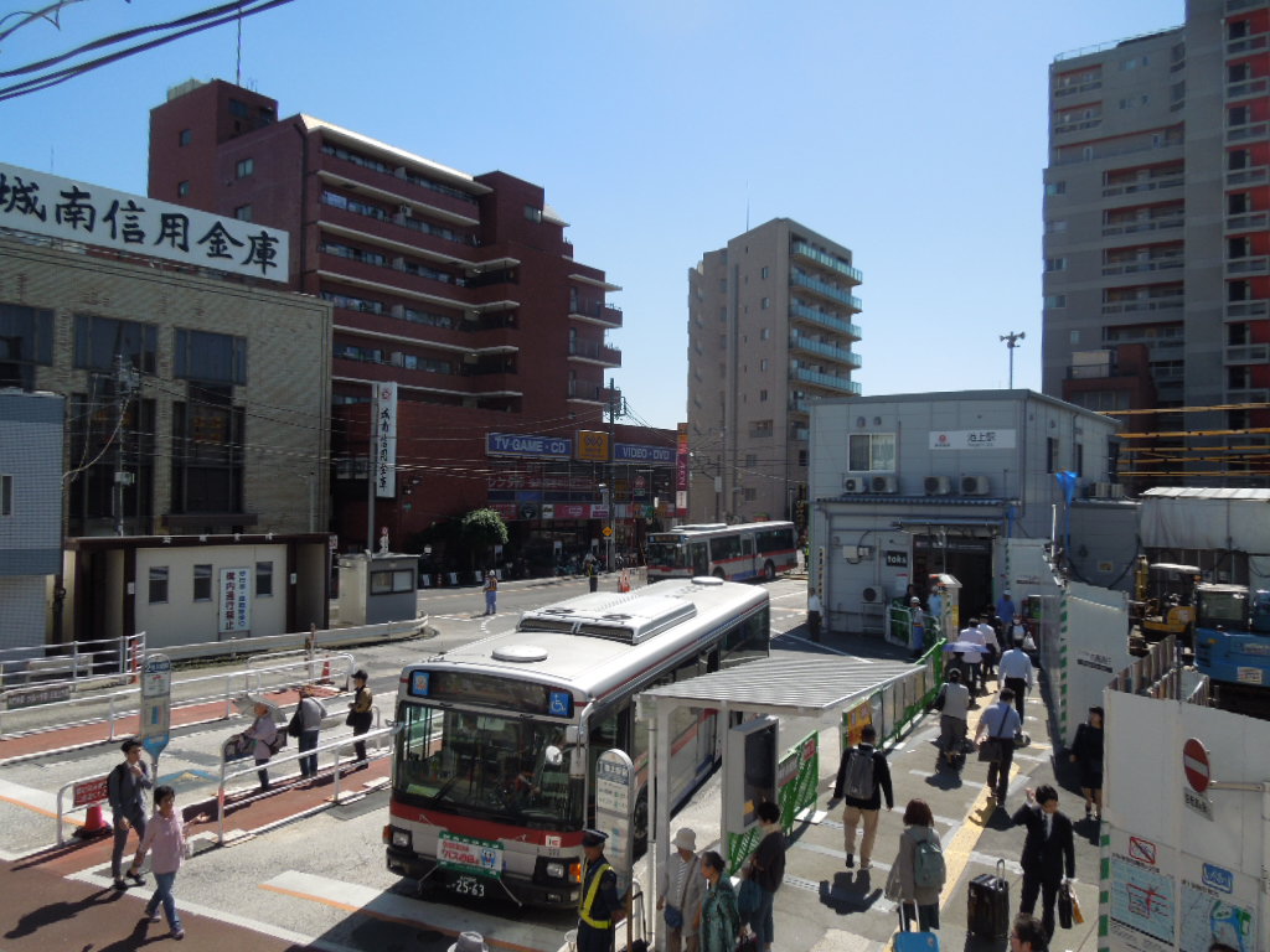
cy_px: 476
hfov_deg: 69.4
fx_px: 917
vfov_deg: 54.9
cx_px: 635
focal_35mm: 25
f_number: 6.6
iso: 100
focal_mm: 4.5
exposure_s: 1/320
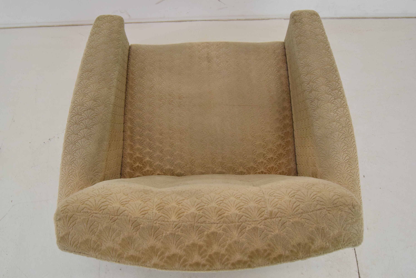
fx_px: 416
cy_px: 139
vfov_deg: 36.9
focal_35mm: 36
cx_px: 208
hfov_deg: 53.1
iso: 1600
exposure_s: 1/200
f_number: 7.1
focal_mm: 24
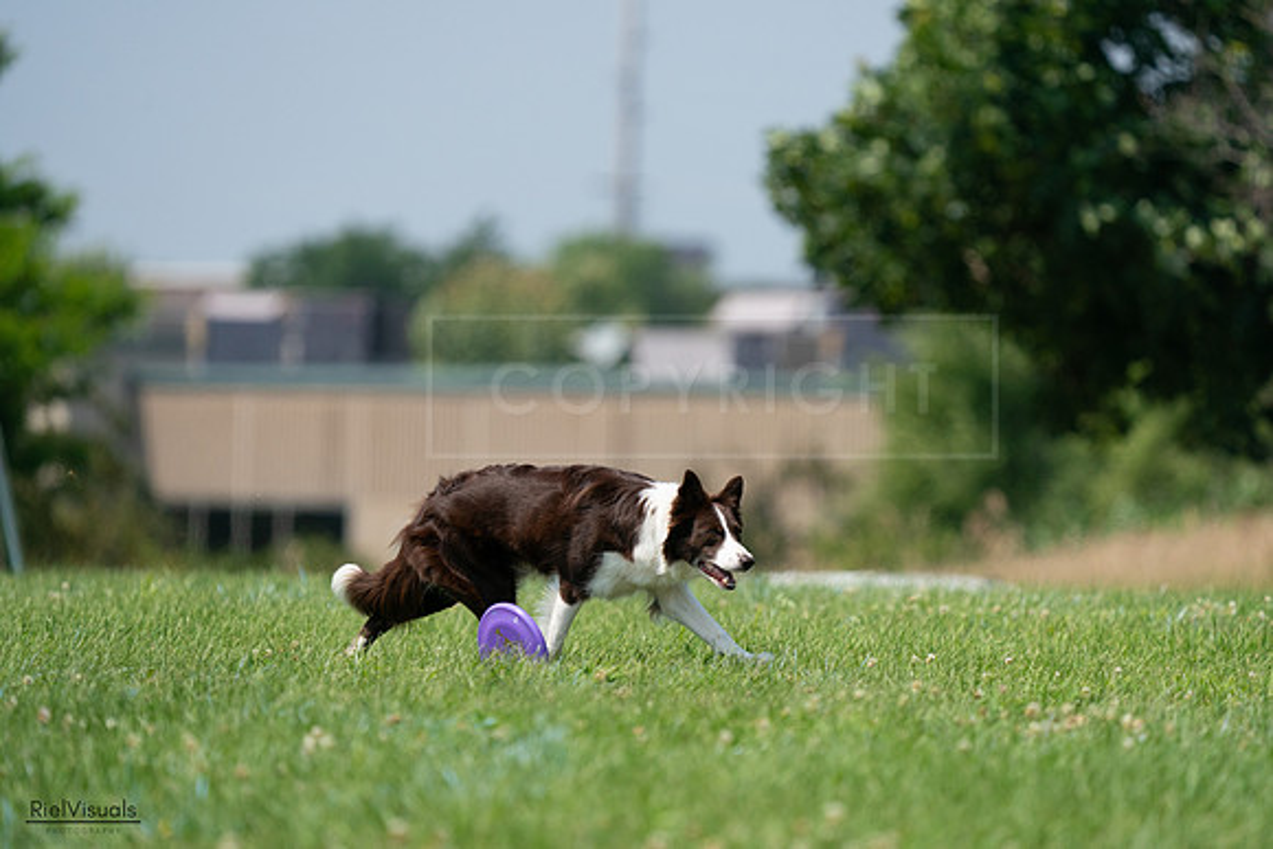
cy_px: 424
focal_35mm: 430
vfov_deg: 3.2
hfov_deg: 4.8
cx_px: 636
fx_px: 15208
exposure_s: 1/4000
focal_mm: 430
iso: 1000
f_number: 6.3
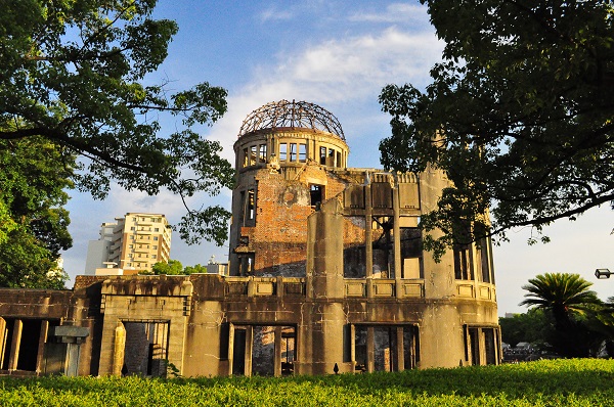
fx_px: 460
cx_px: 307
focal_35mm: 27
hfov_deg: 67.5
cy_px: 204
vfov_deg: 47.8
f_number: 7.1
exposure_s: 1/4000
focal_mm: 18
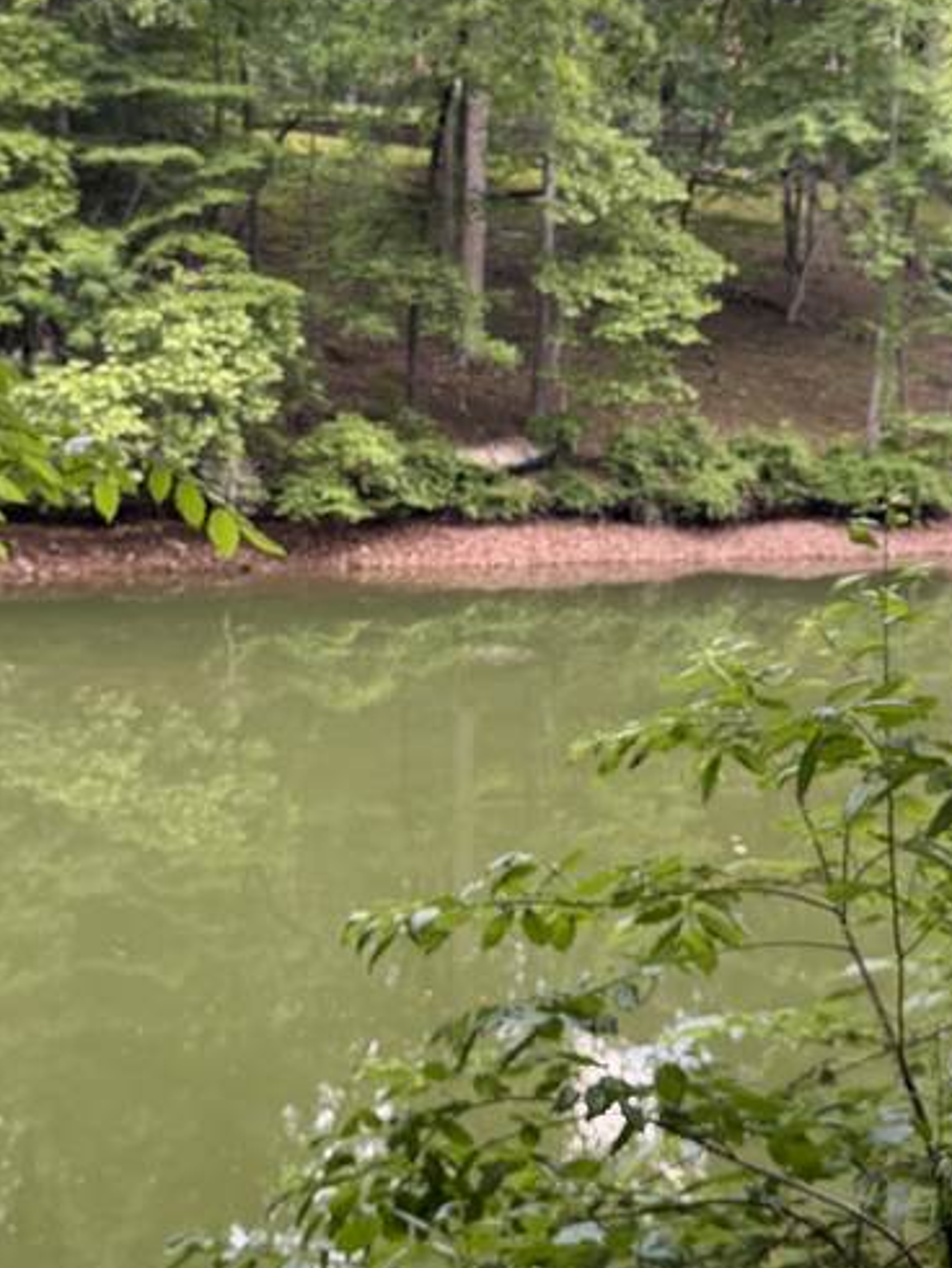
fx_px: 1722
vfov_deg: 40.2
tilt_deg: -3.6
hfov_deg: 30.8
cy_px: 499
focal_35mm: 47
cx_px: 391
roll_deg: -1.7
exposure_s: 1/61
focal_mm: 6.76
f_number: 1.78
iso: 200
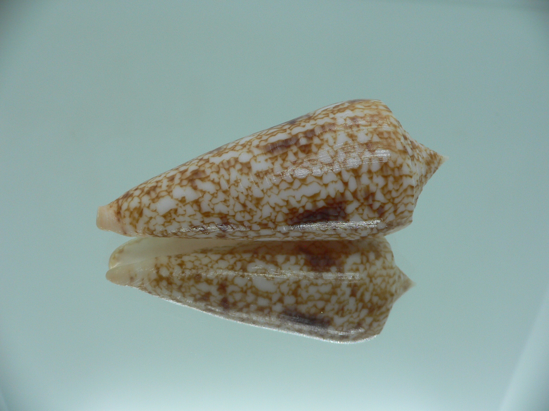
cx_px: 274
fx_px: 555
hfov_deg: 52.6
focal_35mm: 35
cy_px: 206
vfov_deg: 40.7
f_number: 2.8
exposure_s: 1/60
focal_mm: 4.6
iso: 80
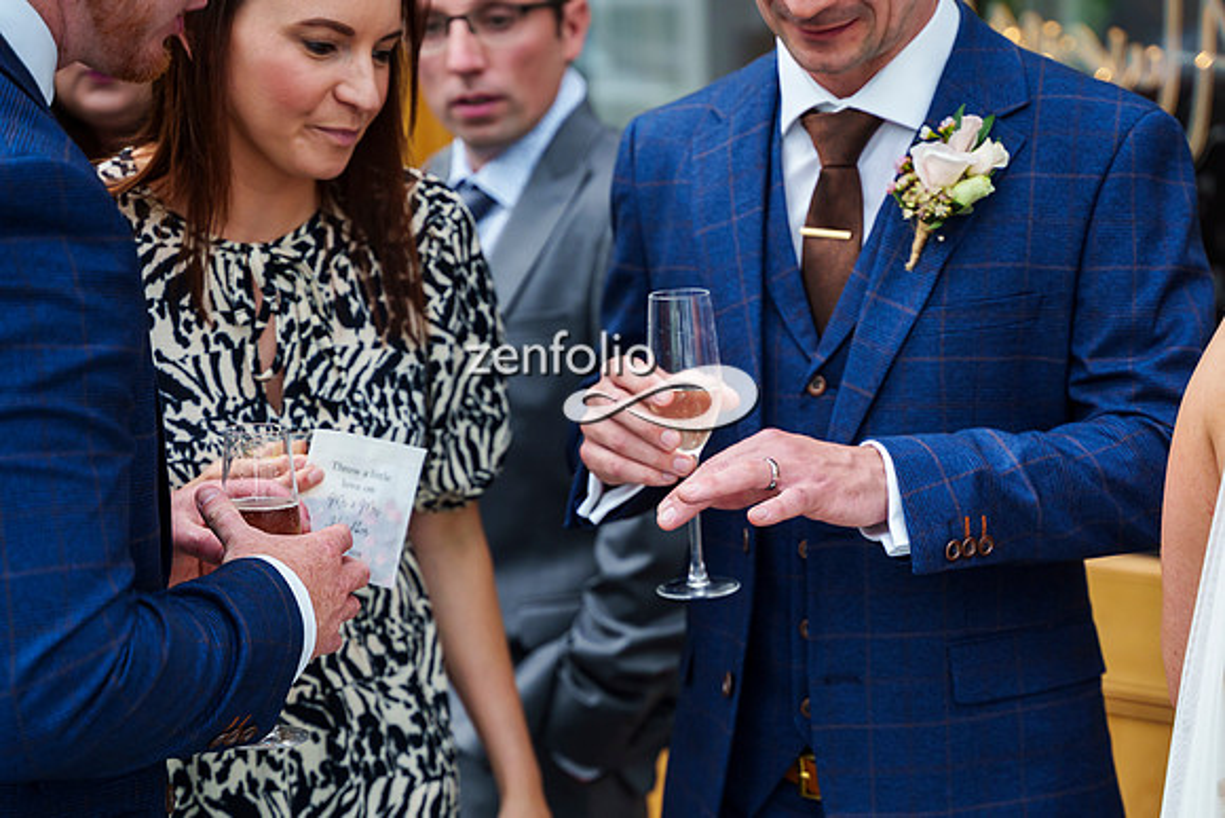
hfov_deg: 22.5
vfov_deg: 15.1
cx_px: 737
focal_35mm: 91
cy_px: 488
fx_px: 3080
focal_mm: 75
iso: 800
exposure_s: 1/2000
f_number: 3.5
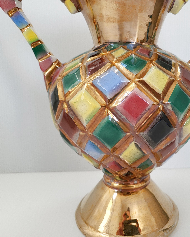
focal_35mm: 34
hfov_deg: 42.8
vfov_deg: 52.8
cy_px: 119
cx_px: 125
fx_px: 239
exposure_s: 1/106
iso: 50
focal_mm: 4.25
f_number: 1.8
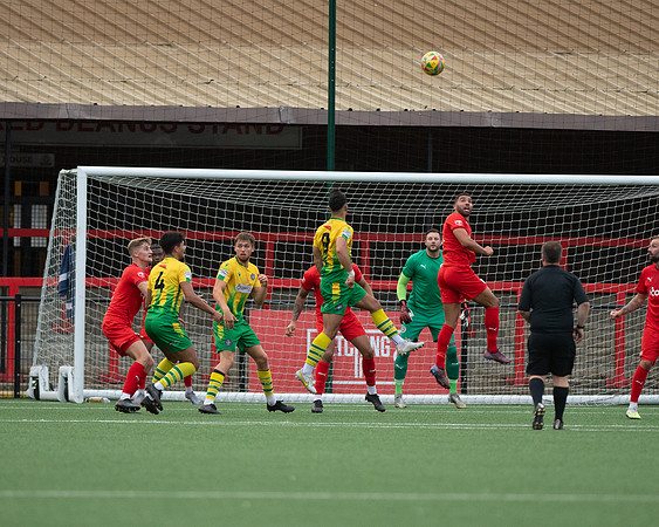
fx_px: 9886
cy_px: 264
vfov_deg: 3.1
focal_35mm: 507
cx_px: 330
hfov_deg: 3.8
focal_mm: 300
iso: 2000
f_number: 2.8
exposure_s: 1/2000
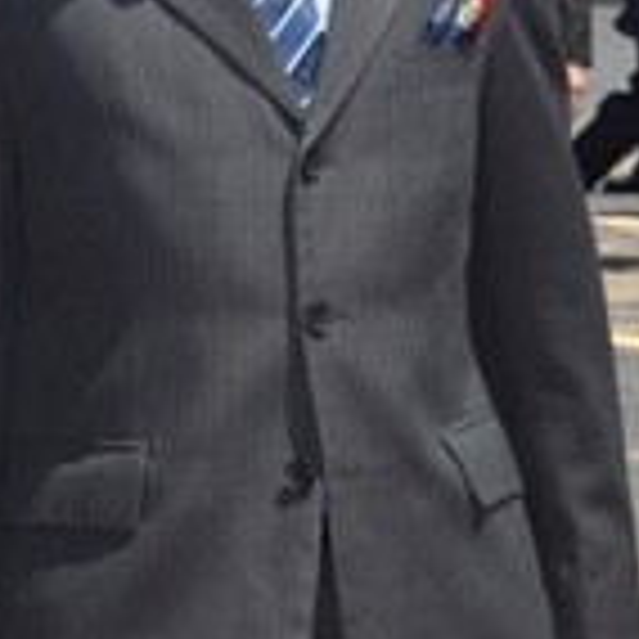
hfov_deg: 7.5
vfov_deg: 7.5
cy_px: -310
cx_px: -184
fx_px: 4803
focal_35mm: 230
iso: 200
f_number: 10
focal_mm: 40
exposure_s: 1/320
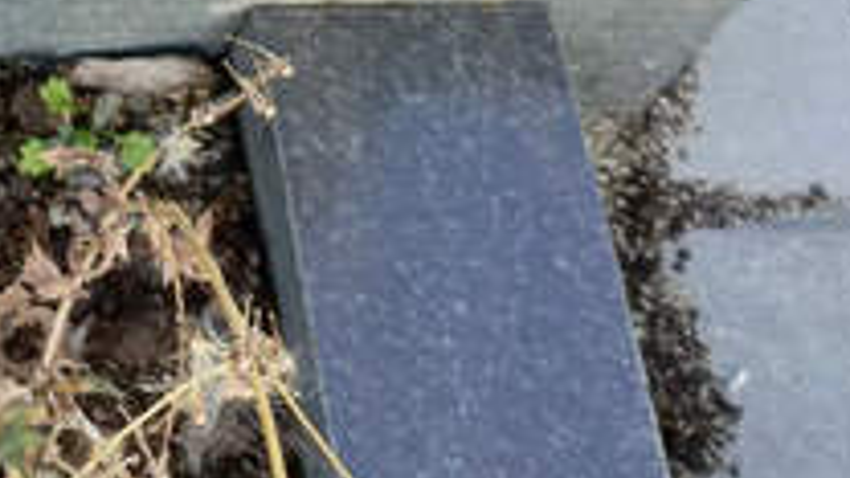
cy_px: -605
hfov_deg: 18.7
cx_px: -302
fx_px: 2367
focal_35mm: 105
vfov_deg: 10.3
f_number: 1.69
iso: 257
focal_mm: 4.76
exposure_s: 1/120
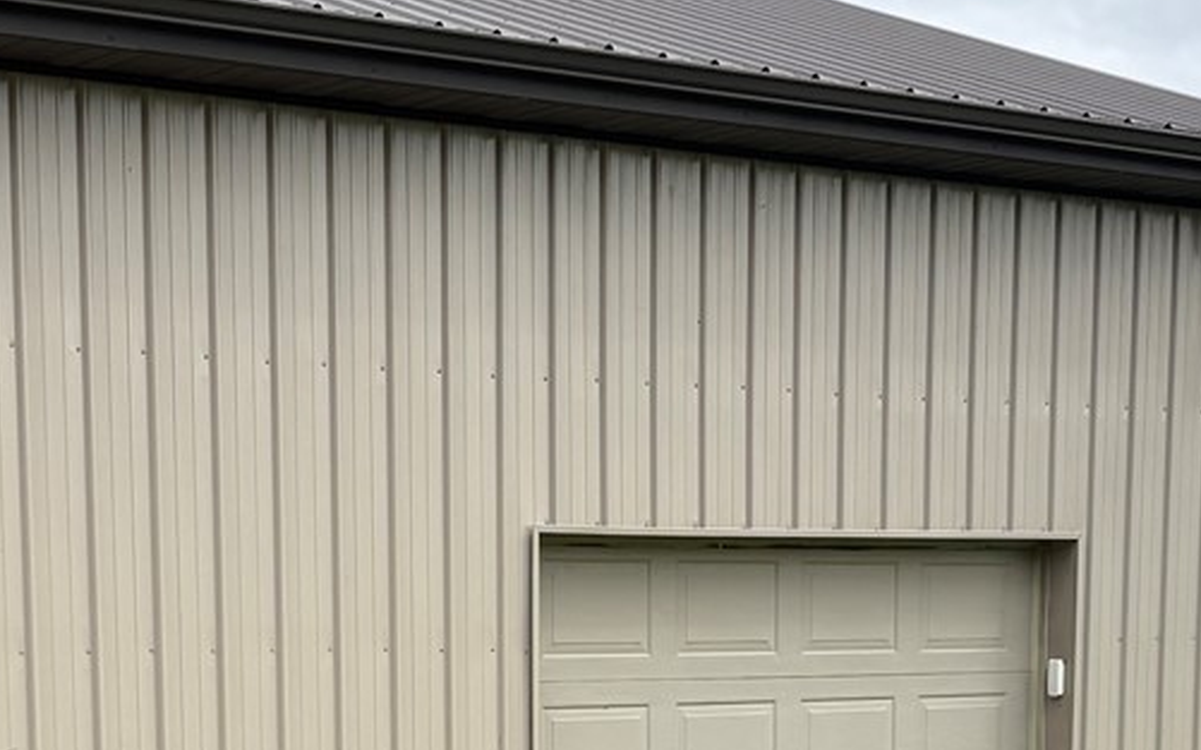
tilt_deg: -7.2
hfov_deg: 23.6
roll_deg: +0.7
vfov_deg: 14.2
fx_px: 2880
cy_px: 978
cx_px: 563
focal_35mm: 88
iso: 64
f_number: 1.6
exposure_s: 1/2075
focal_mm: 5.96
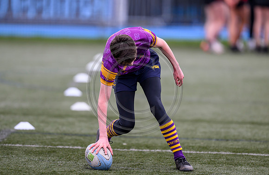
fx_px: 3413
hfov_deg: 4.5
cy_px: 73
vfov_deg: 2.9
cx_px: 123
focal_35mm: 460
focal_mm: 400
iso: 500
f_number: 3.2
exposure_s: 1/1600
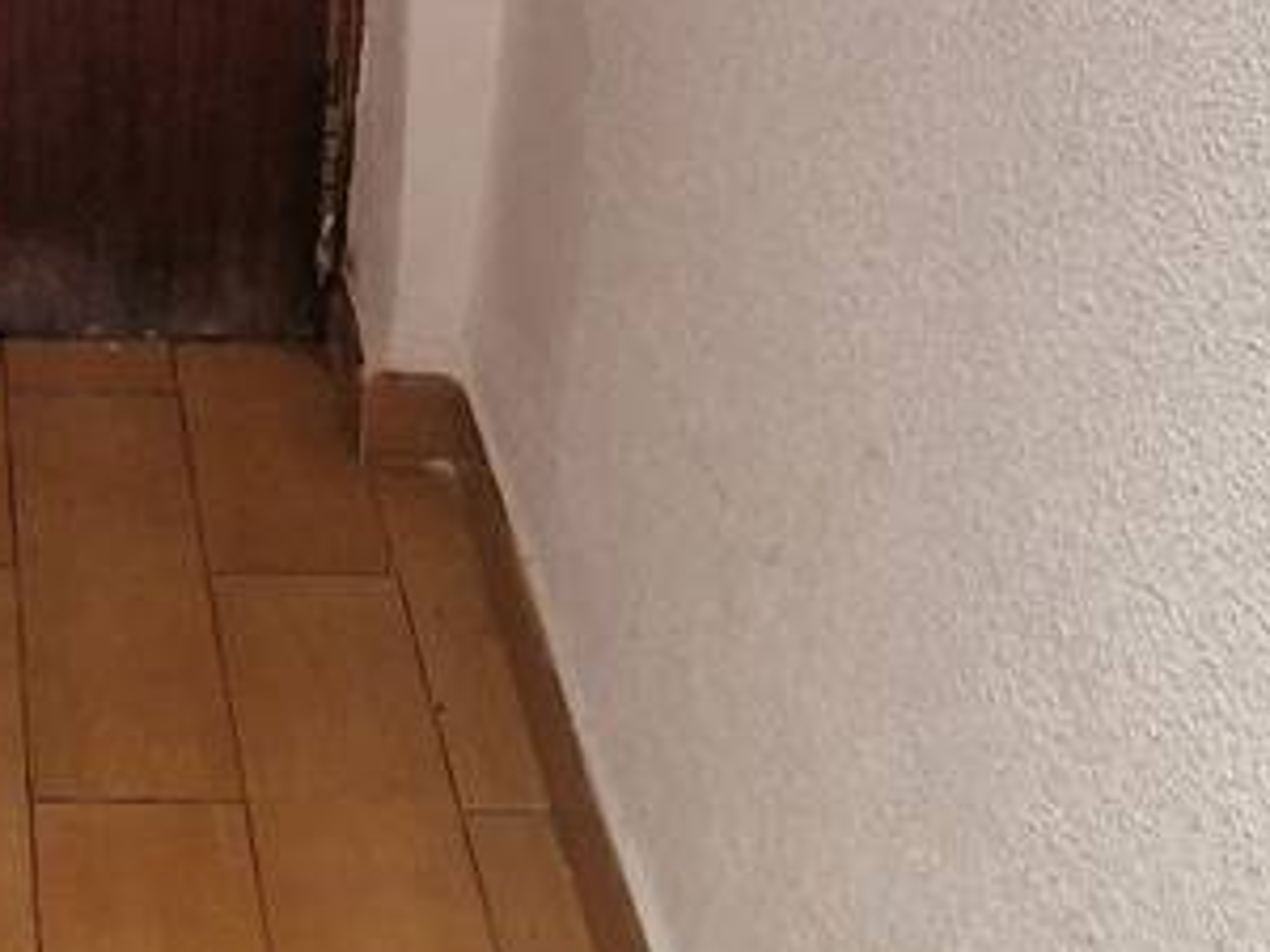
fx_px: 2385
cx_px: -68
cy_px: -810
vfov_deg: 17.7
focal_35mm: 65
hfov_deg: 27.7
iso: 400
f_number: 2.2
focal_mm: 2.2
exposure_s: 1/50
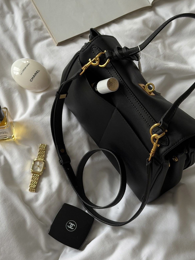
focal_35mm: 61
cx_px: 99
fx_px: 458
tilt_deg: -70.5
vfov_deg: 31.7
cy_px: 141
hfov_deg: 24.0
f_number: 1.78
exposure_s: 1/60
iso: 160
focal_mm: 6.76
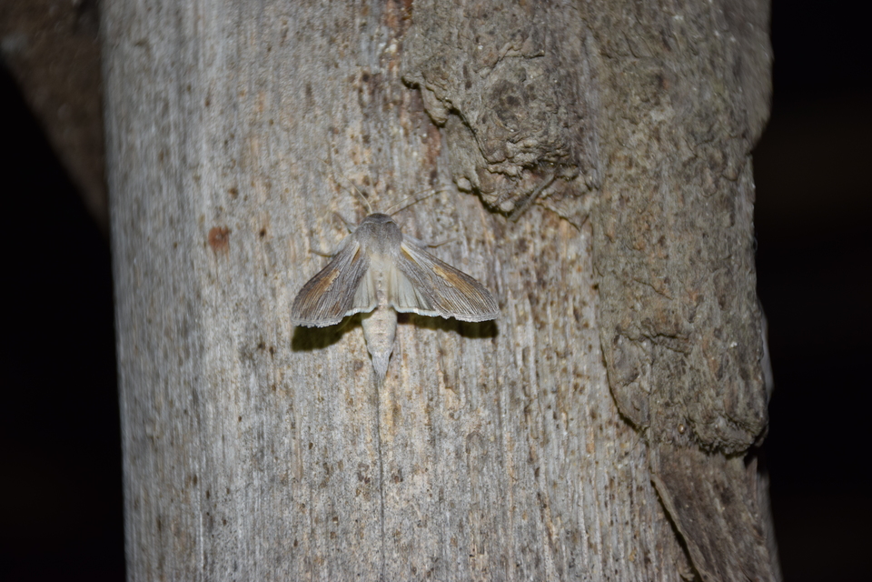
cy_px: 291
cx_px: 436
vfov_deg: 11.4
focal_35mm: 120
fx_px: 2906
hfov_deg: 17.1
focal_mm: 80
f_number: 5.3
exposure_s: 1/60
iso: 500
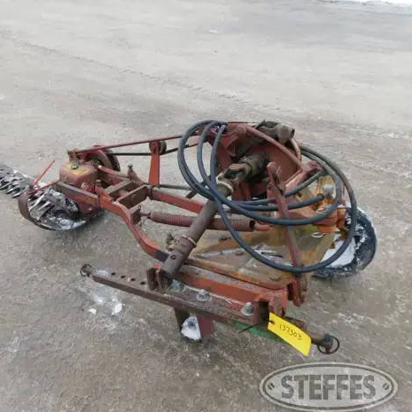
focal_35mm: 28
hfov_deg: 55.9
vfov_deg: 57.3
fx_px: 377
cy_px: 210
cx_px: 133
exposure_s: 1/640
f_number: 3
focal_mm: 4
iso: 125
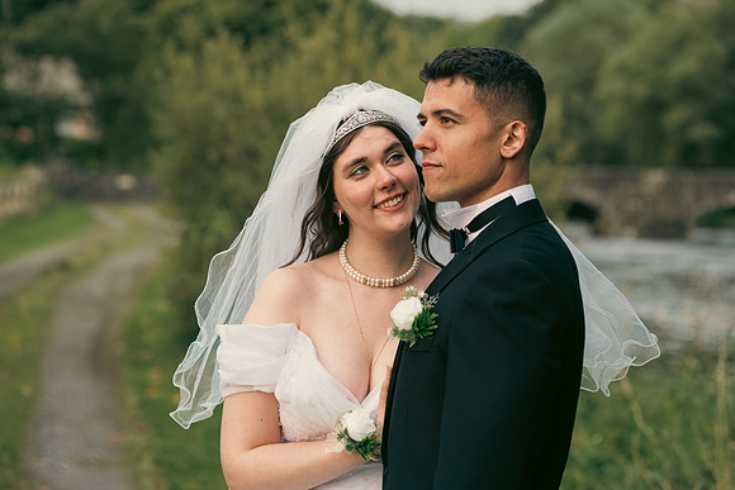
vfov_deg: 13.7
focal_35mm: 100
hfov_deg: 20.4
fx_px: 2042
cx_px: 368
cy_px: 245
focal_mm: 100
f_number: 3.5
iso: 320
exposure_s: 1/200
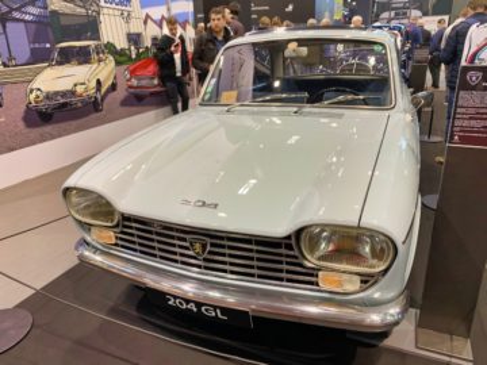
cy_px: 182
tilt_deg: -19.0
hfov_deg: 67.3
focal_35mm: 26
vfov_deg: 53.1
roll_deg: +1.1
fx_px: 366
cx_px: 244
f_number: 1.8
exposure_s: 1/100
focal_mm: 4.25
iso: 80
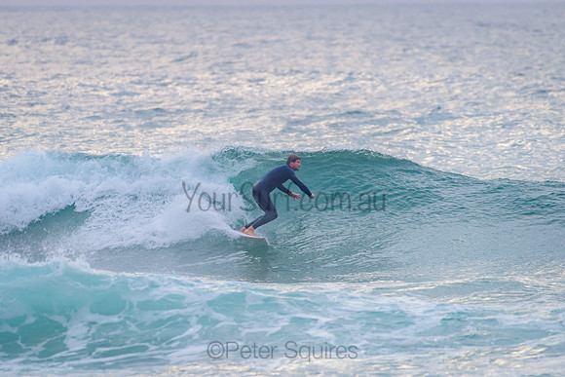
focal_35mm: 613
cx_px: 274
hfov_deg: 3.4
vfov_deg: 2.2
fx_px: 9625
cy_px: 185
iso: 560
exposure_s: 1/1250
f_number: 5.6
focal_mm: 500
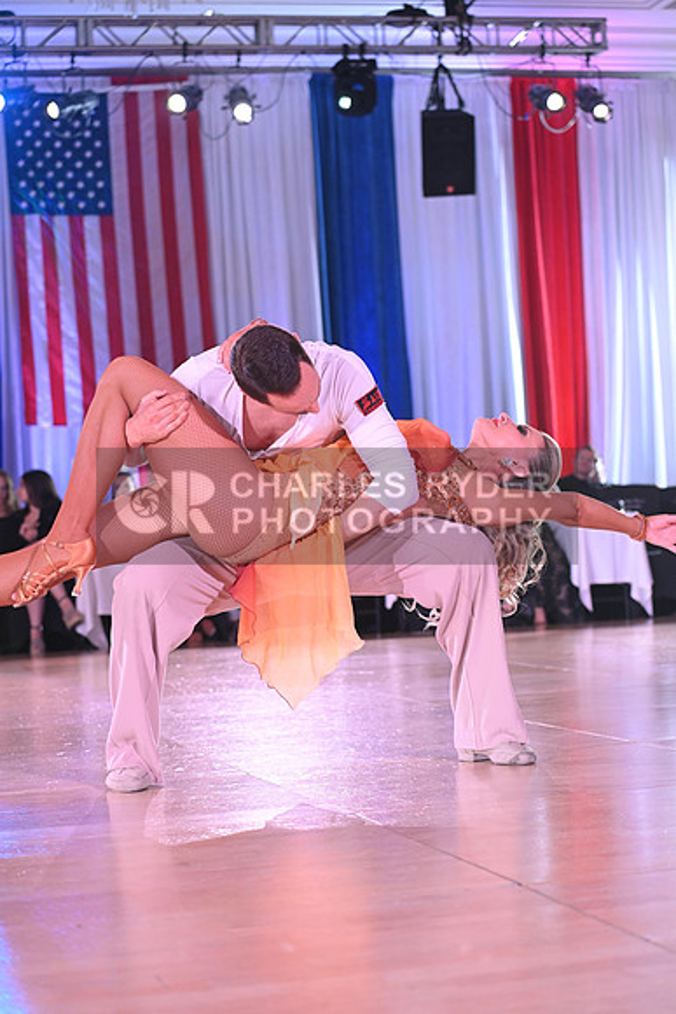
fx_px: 1970
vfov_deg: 28.8
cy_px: 507
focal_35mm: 70
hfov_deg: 19.5
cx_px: 338
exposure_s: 1/200
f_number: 4.5
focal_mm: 70
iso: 1600
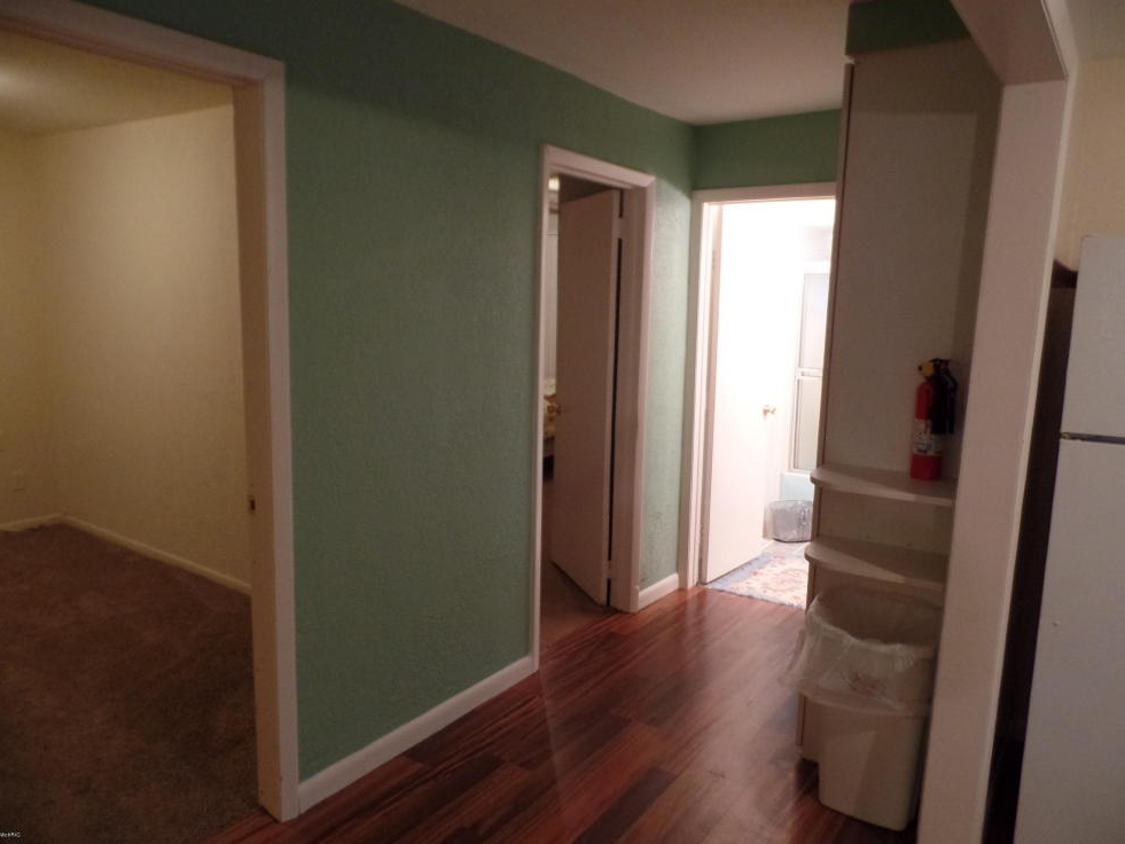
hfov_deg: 71.6
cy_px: 422
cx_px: 565
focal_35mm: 24
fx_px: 780
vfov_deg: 56.8
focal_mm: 4.1
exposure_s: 1/30
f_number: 2.8
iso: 400
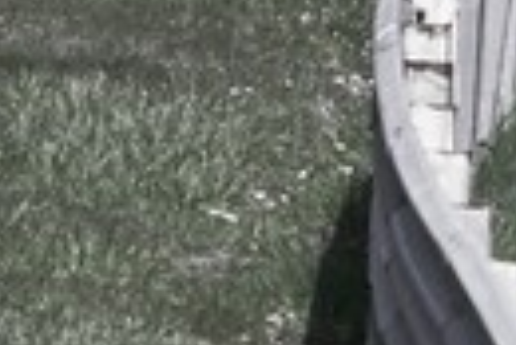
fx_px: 45243
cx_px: -1064
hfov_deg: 0.7
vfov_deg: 0.4
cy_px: -323
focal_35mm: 3153
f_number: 5.6
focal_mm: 400
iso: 400
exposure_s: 1/3200
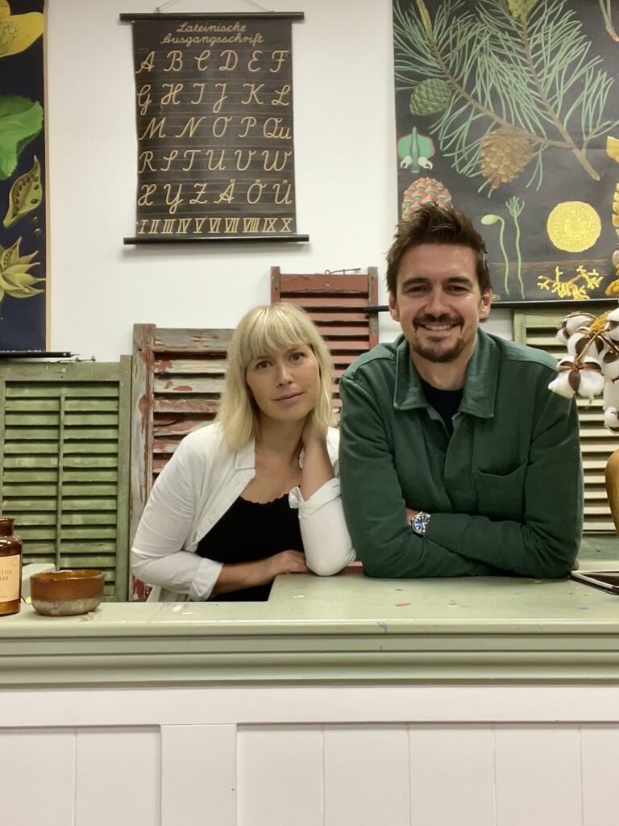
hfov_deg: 46.8
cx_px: 310
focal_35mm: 30
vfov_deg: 60.0
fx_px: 715
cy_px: 413
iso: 200
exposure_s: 1/50
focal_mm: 2.71
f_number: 2.2
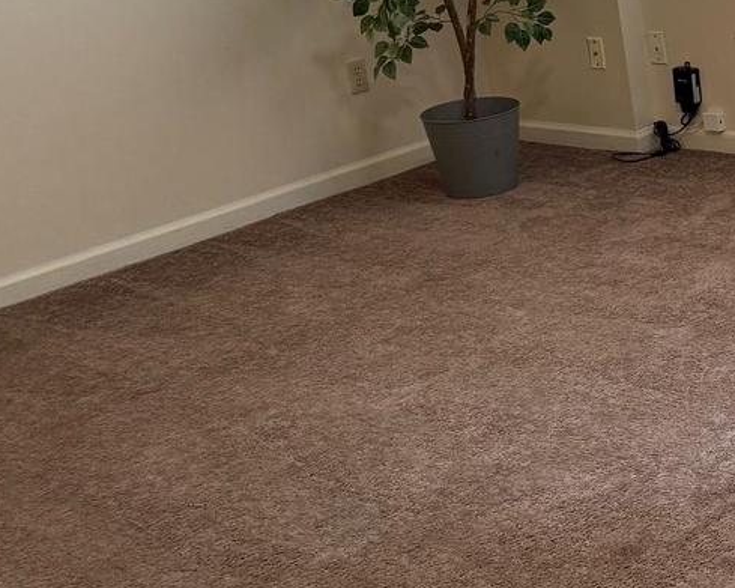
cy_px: 105
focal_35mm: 69
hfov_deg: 23.4
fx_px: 1501
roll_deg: +3.6
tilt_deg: -15.4
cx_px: 1027
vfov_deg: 21.8
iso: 250
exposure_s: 1/120
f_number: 1.78
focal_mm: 6.76
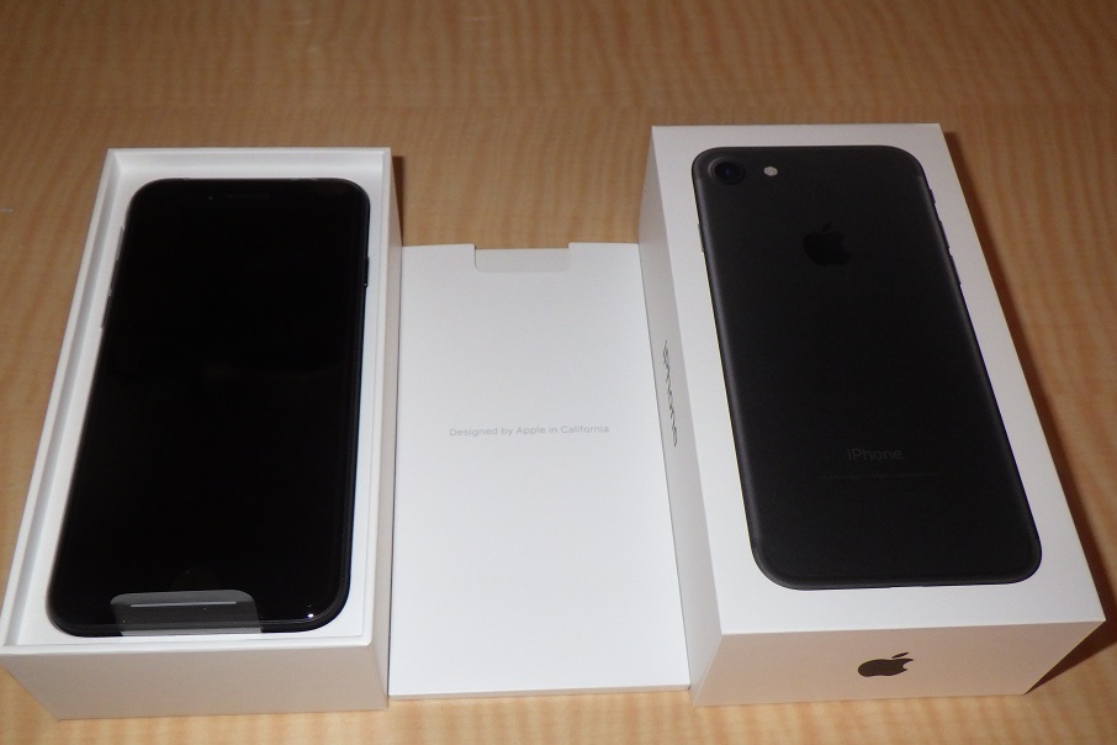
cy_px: 410
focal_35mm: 36
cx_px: 557
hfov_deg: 53.1
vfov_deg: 36.8
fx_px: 1117
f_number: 3.8
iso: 400
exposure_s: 1/50
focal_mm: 6.1
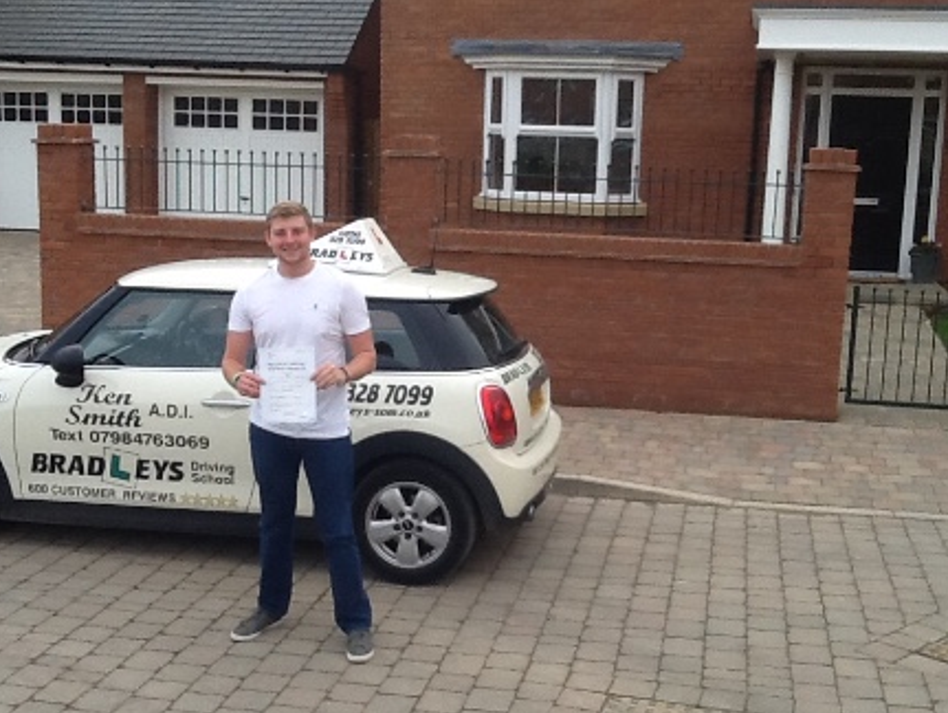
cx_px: 479
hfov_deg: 37.5
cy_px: 408
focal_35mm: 51
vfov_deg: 28.6
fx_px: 1398
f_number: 2.4
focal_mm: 2.03
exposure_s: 1/297
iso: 40
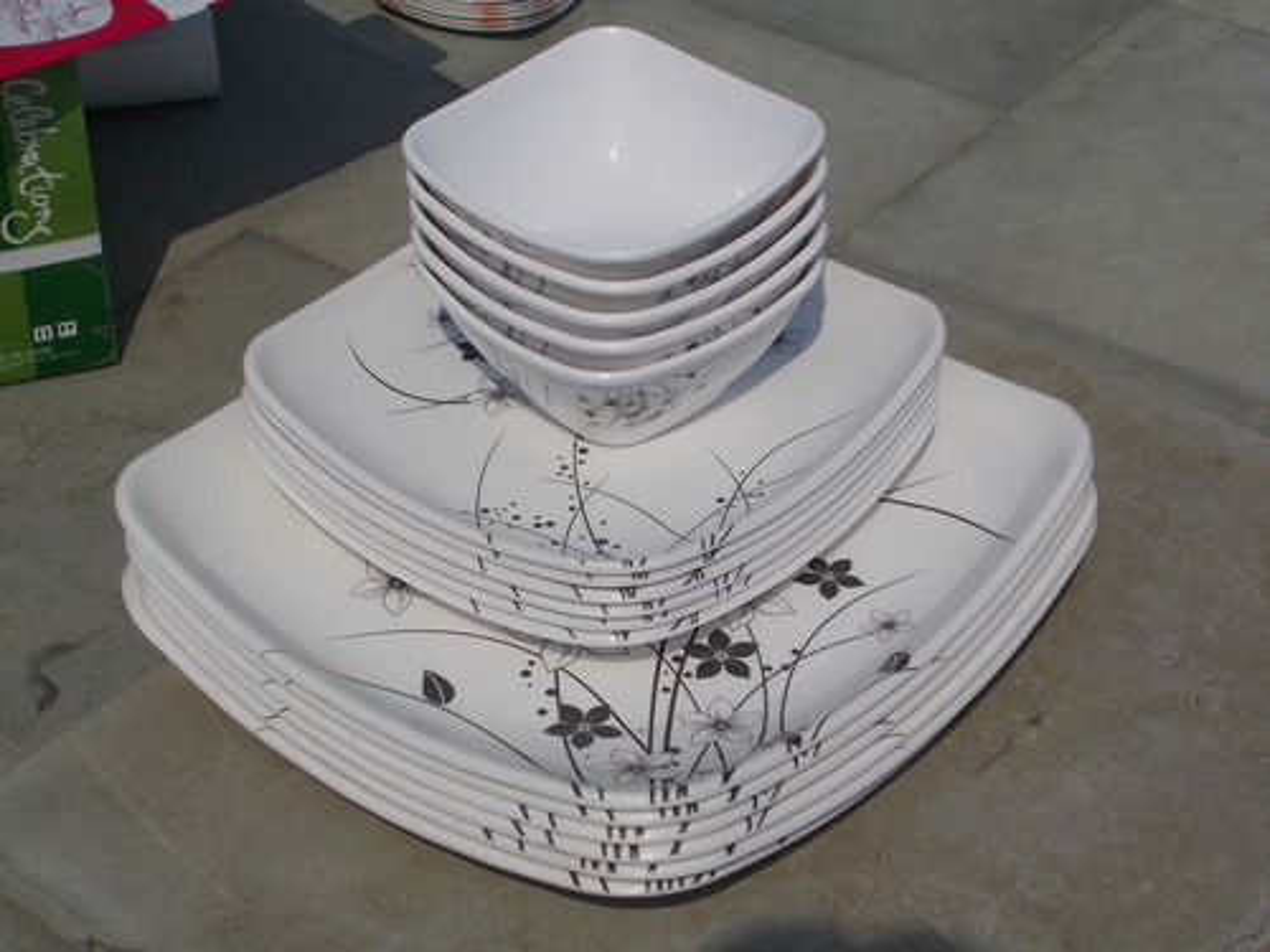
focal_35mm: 76
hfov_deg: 25.7
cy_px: 476
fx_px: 2788
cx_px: 635
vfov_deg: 19.4
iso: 80
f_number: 14.5
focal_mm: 13.5
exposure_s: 1/250
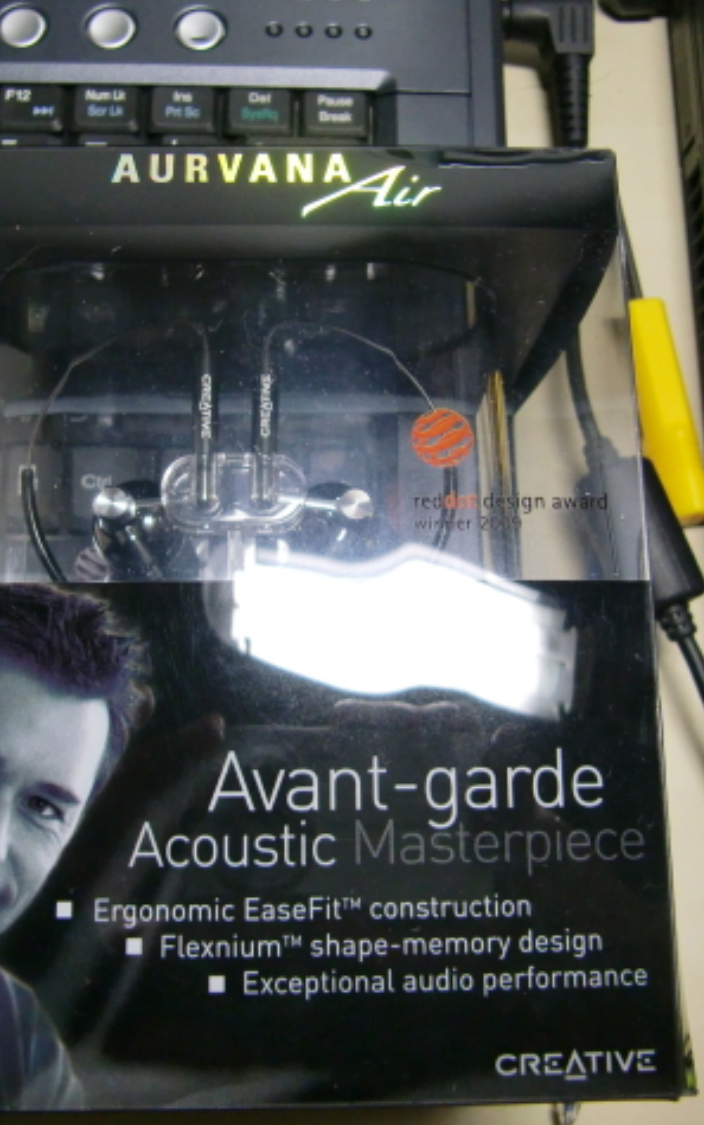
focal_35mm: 40
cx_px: 308
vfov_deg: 49.3
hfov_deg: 32.0
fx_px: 1228
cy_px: 566
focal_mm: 4.9
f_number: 2.6
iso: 200
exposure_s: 1/100
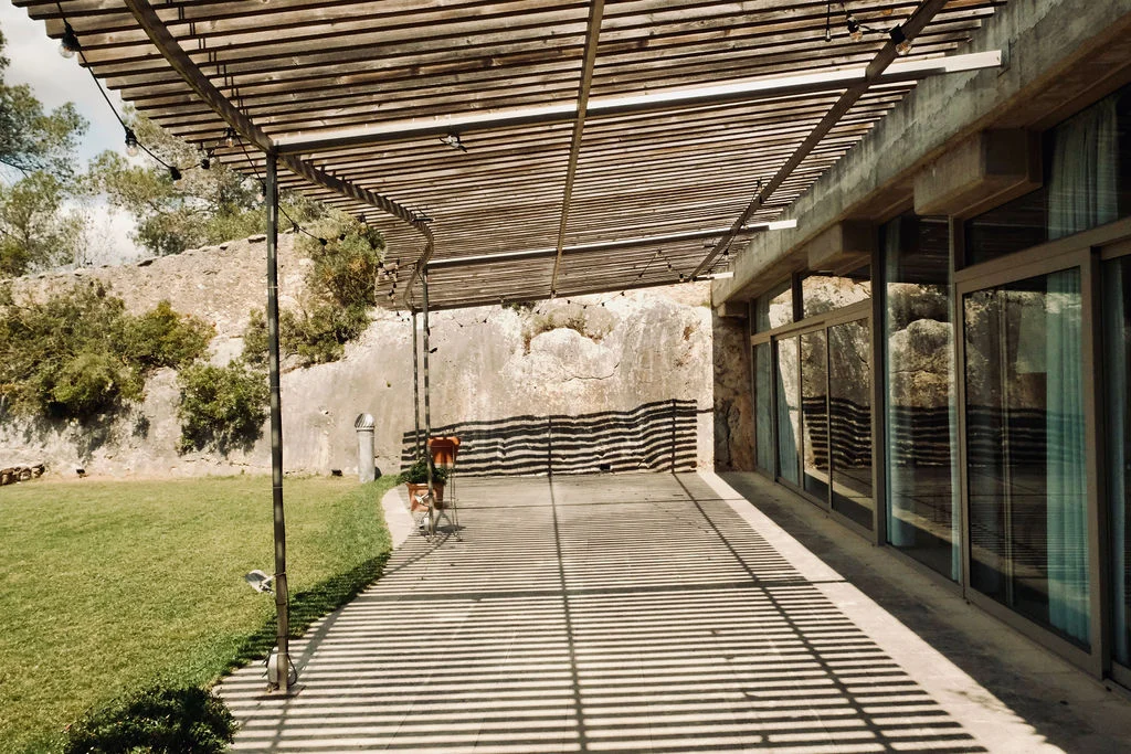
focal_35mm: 27
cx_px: 566
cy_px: 377
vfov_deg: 47.9
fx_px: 848
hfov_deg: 67.4
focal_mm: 18
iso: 8000
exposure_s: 1/3000
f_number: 10
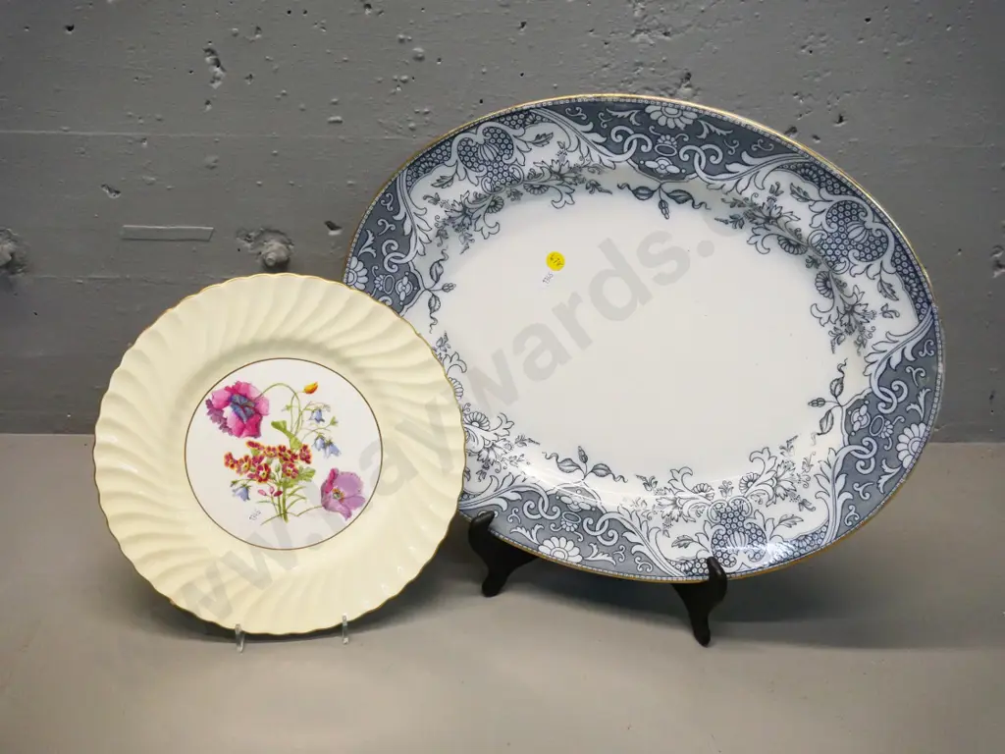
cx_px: 502
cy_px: 377
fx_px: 1045
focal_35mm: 36
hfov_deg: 51.4
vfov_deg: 39.7
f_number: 5.6
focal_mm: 18
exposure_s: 1/400
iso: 3200
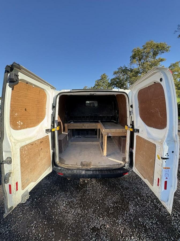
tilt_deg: -3.1
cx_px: 90
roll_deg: -2.2
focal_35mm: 14
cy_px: 120
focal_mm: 2.22
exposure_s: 1/308
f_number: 2.2
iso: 40
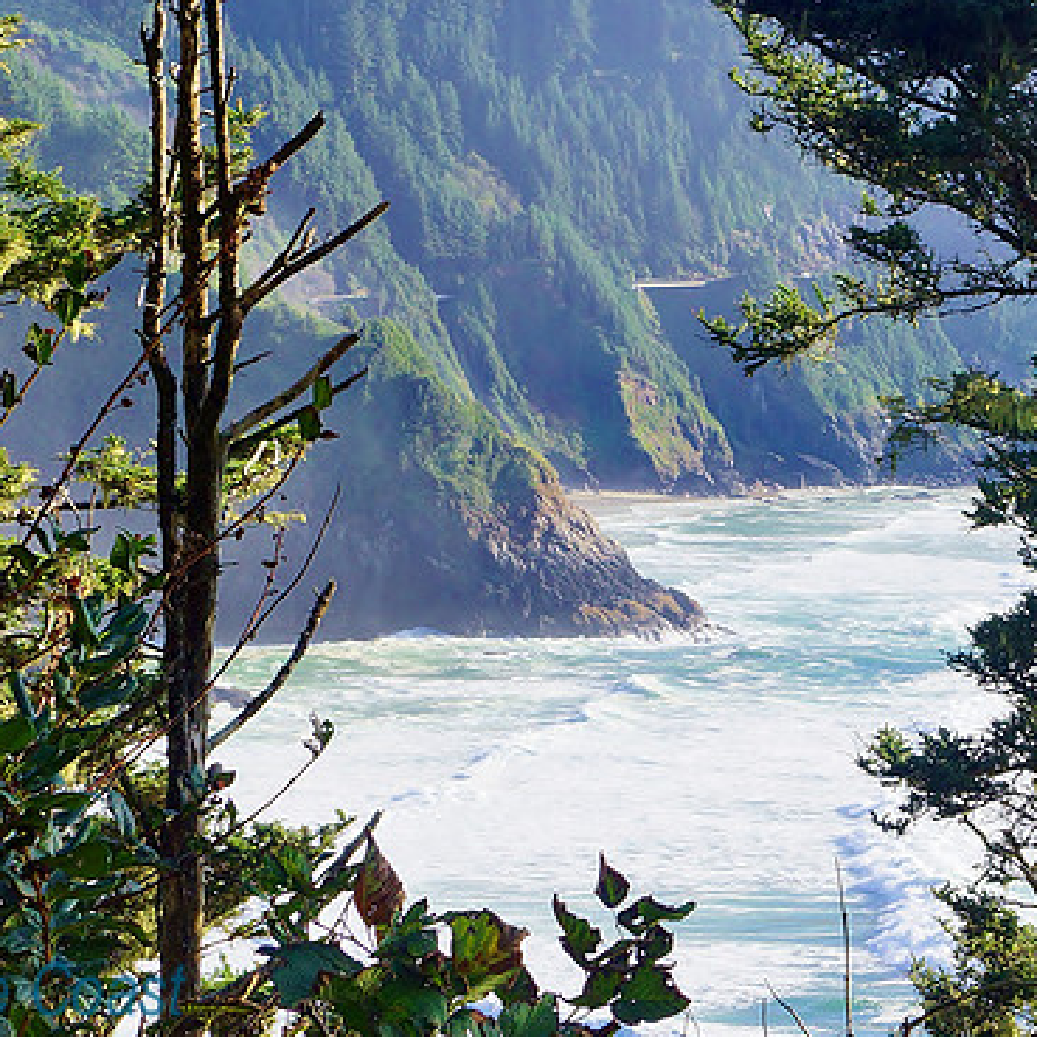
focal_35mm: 52
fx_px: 1762
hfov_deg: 32.5
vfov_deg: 32.8
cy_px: 511
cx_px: 357
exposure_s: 1/100
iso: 100
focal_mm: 26
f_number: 13
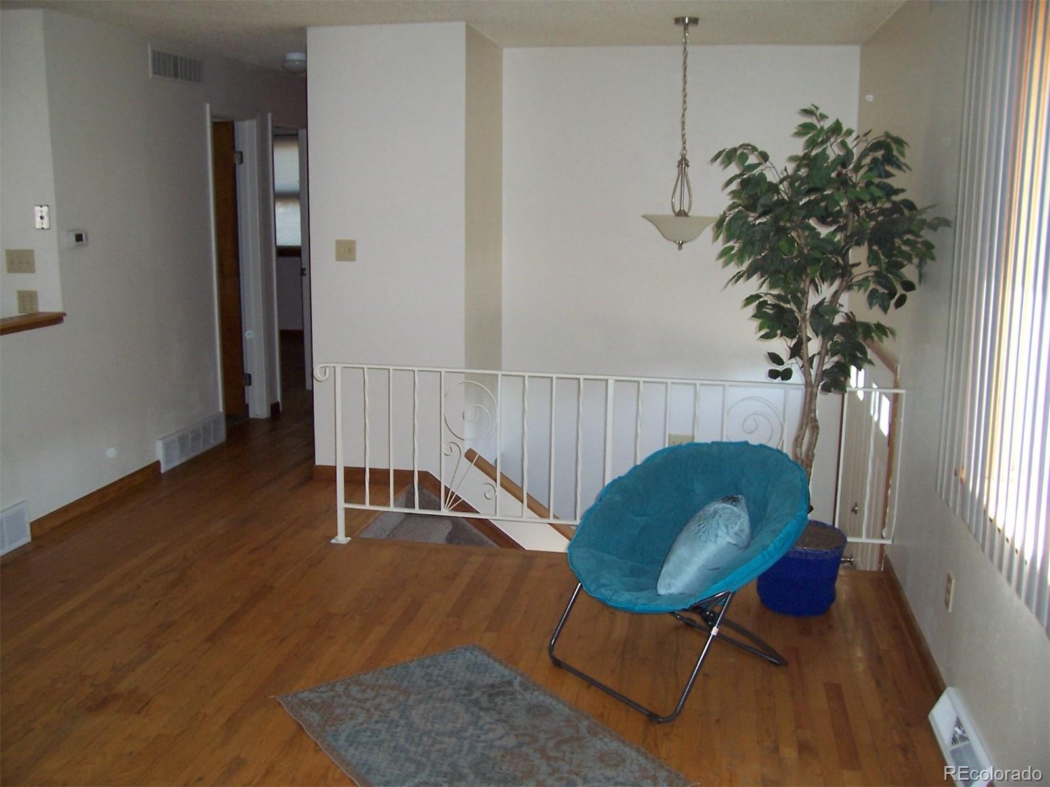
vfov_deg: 41.8
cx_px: 525
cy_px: 394
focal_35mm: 34
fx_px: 1031
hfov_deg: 54.0
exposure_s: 1/60
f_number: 2.7
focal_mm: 5.6
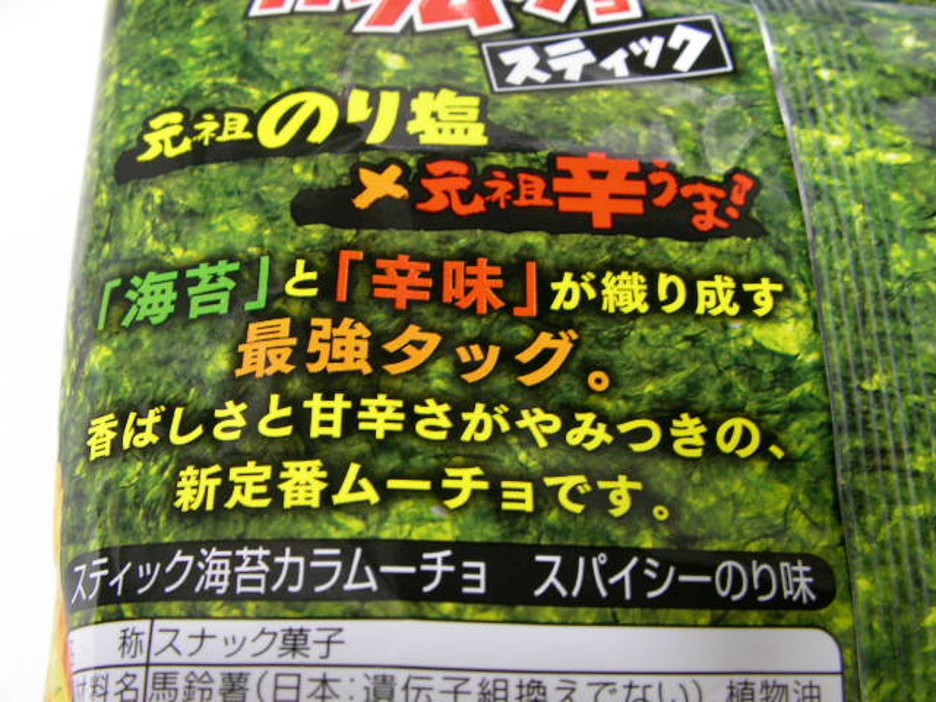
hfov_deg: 49.0
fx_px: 1028
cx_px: 468
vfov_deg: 37.7
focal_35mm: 38
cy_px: 351
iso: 100
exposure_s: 1/4.7
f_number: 3.5
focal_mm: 5.8
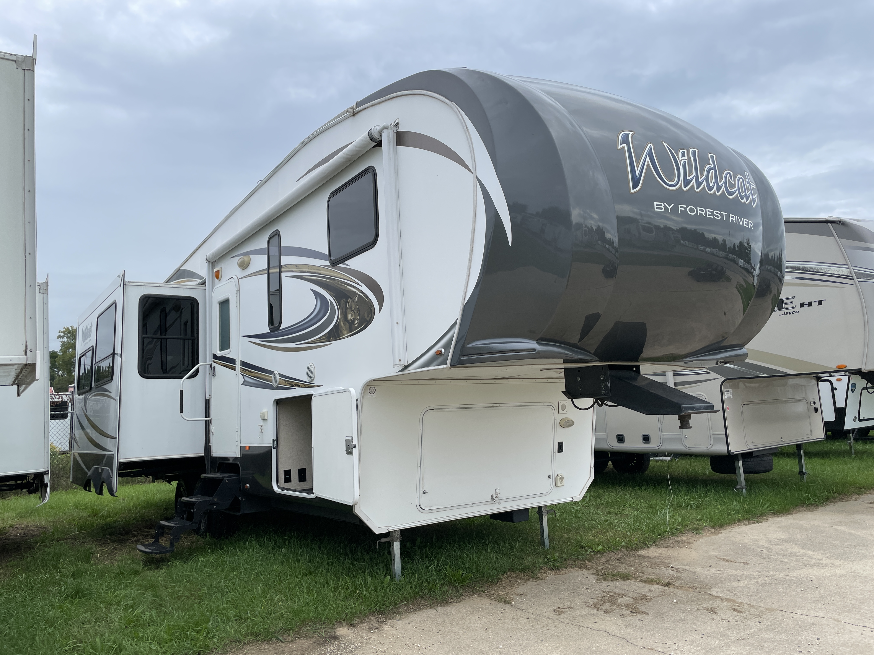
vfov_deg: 53.1
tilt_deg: +7.5
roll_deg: +1.4
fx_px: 656
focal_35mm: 26
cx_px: 437
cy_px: 328
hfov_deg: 67.3
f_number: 1.6
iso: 32
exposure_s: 1/2506
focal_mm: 4.2
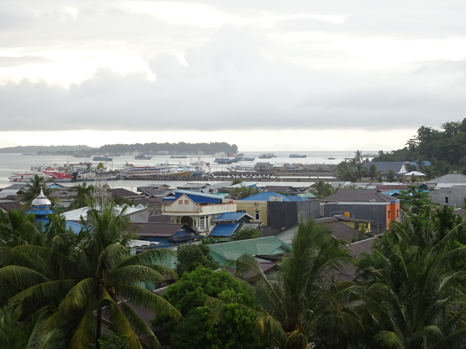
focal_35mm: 87
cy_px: 175
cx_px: 236
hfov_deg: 22.5
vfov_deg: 17.0
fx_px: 1171
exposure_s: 1/100
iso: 250
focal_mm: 14.12
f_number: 5
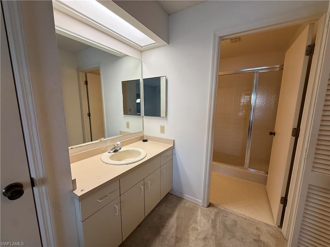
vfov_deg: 85.7
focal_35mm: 14
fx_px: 133
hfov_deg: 102.1
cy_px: 124
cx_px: 165
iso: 160
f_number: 2.2
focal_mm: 2.22
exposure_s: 1/120
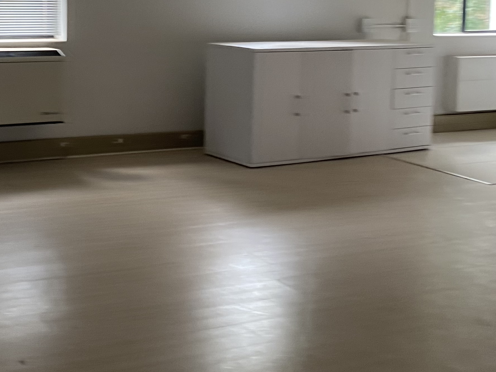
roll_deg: -1.0
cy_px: 50
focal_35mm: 59
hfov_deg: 31.9
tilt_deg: -2.4
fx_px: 845
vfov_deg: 24.2
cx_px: 103
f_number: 1.8
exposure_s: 1/50
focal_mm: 4.25
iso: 80
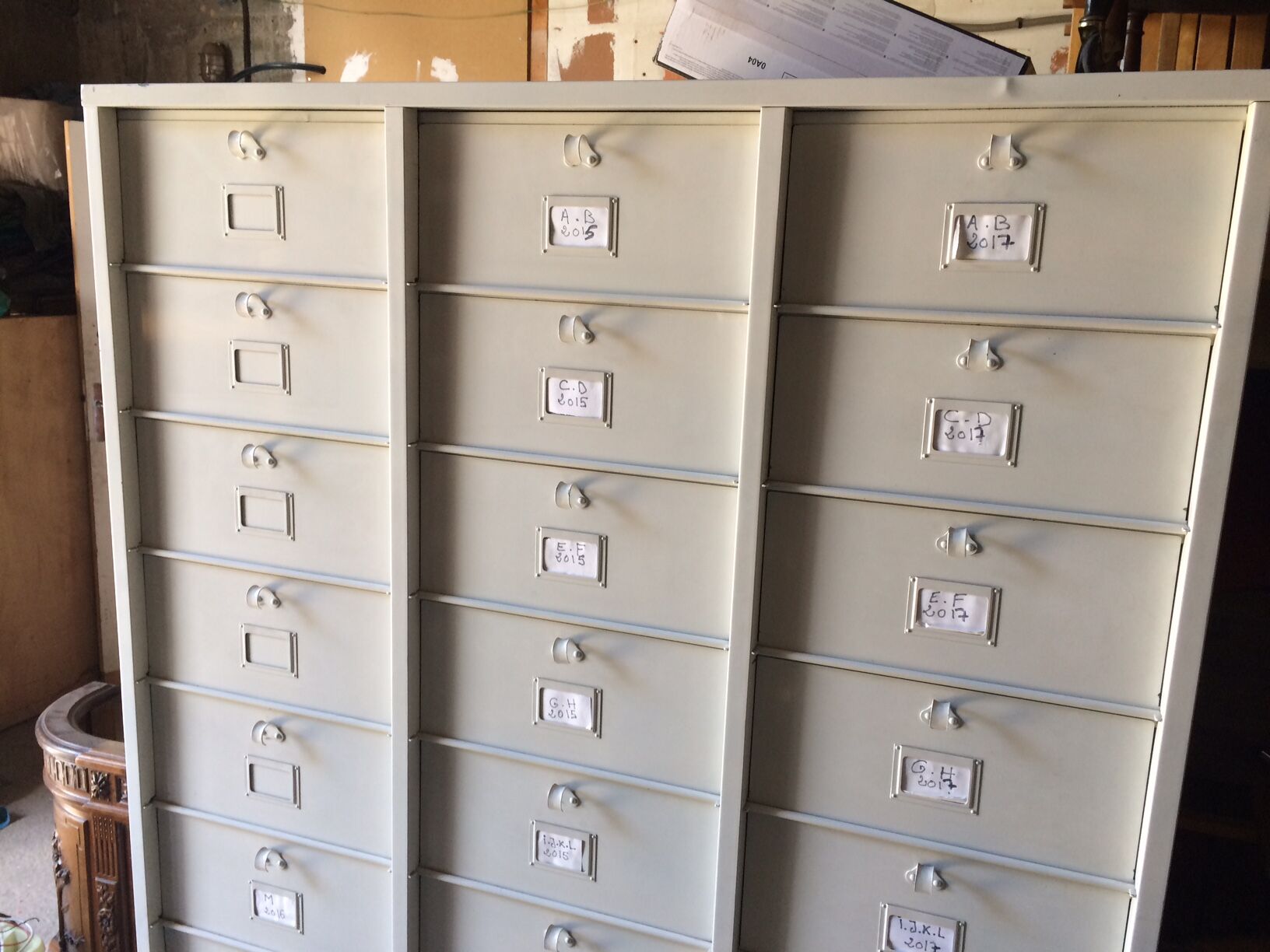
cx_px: 635
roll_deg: -2.5
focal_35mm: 29
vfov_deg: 48.2
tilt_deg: -11.6
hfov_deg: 61.7
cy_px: 476
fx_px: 1064
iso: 64
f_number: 2.2
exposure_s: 1/30
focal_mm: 4.15
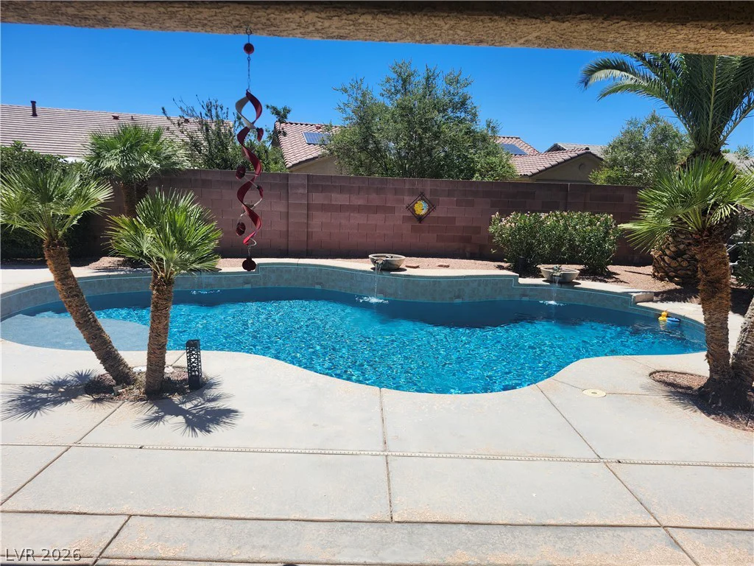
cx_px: 377
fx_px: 501
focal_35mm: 23
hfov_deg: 73.9
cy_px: 283
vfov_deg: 58.9
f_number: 1.8
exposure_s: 1/2077
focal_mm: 5.54
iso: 25
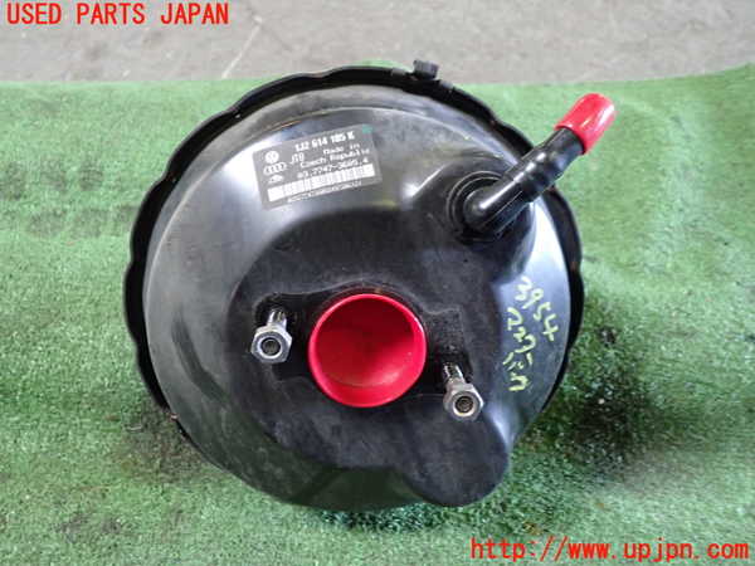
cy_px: 283
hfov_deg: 60.0
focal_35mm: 30
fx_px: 654
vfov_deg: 46.8
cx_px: 378
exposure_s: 1/30
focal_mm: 5.4
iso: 500
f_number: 2.3
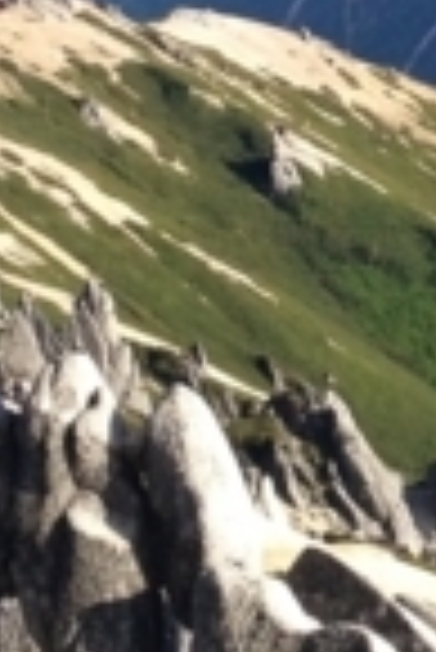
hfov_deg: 6.8
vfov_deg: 10.2
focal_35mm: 201
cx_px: 661
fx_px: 3643
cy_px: 220
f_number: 2.4
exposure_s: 1/1062
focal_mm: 4.28
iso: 50
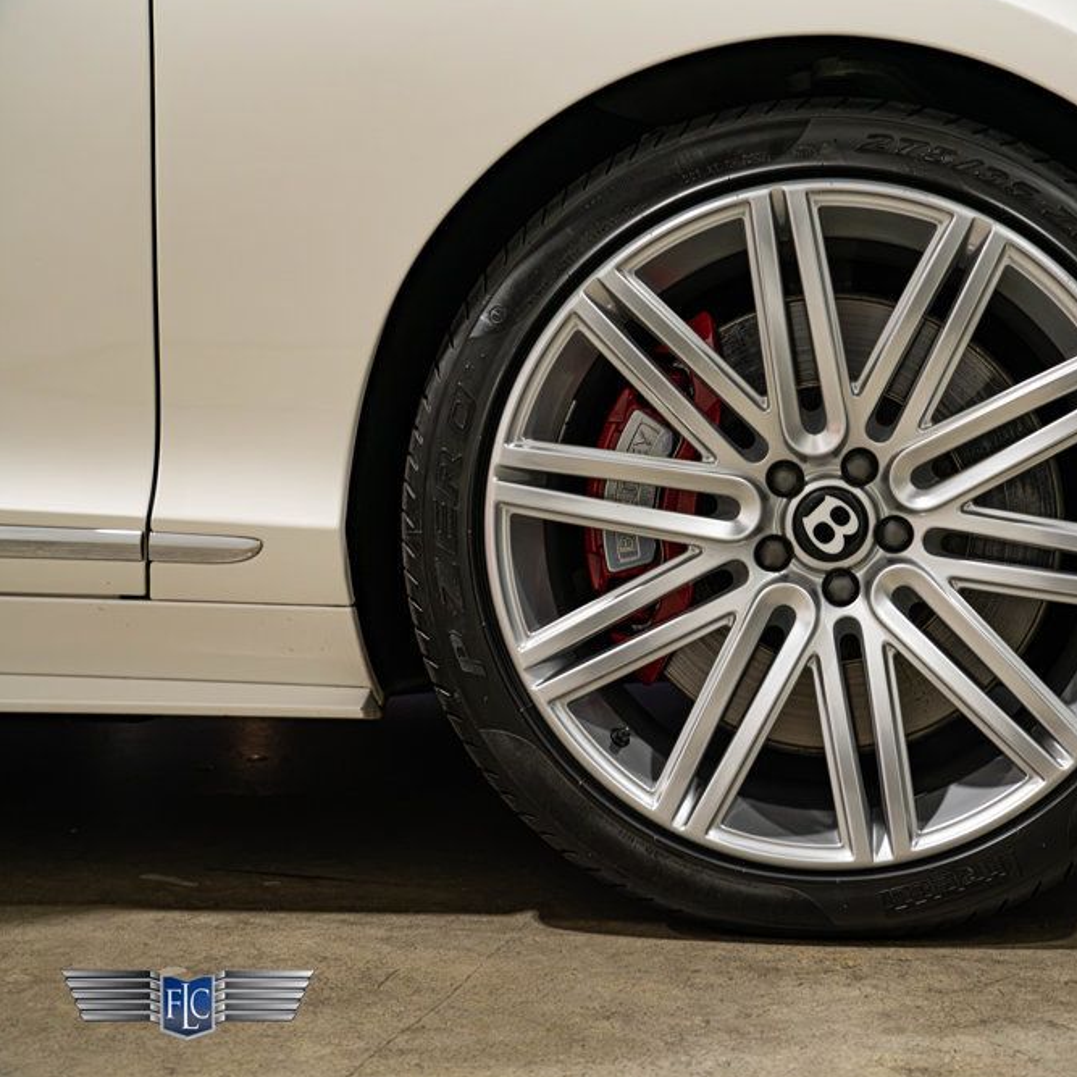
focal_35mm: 47
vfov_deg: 36.1
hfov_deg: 35.2
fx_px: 1654
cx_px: 823
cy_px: 535
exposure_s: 1/60
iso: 1000
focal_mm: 36
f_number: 4
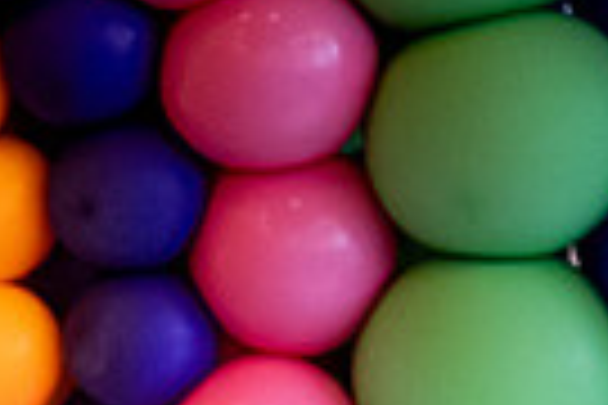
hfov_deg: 3.5
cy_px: 844
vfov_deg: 2.3
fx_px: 9845
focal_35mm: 583
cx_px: -662
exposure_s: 1/60
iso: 4000
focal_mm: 90.6
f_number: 2.8
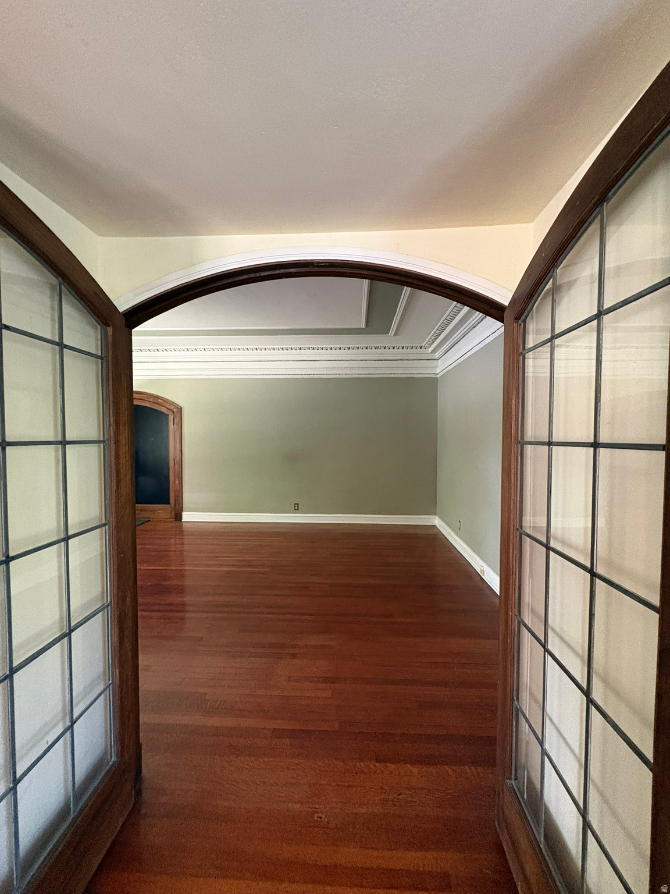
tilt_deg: +0.0
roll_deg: +0.2
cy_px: 447
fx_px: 361
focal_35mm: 14
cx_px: 335
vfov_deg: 102.1
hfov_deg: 85.7
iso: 1000
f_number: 2.2
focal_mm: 2.22
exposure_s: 1/60
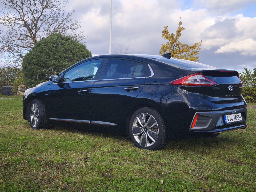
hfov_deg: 41.2
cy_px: 96
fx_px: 340
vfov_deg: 31.5
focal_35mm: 46
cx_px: 128
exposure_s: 1/993
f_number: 1.6
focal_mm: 6.57
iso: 50
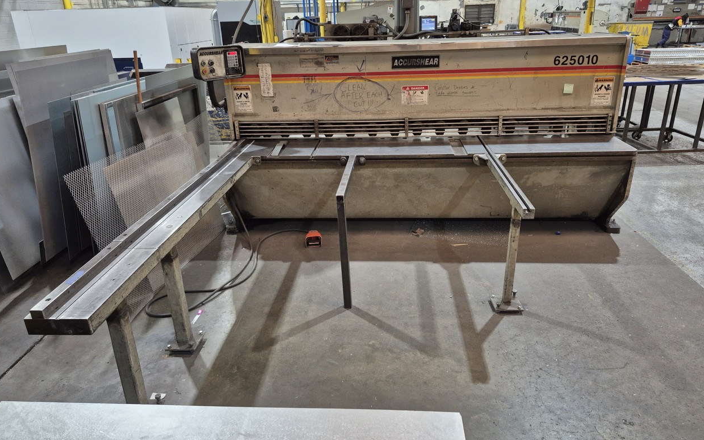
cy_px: 210
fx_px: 480
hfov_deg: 72.5
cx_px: 354
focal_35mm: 25
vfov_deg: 49.3
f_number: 1.8
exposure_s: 1/120
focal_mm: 5.4
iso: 320
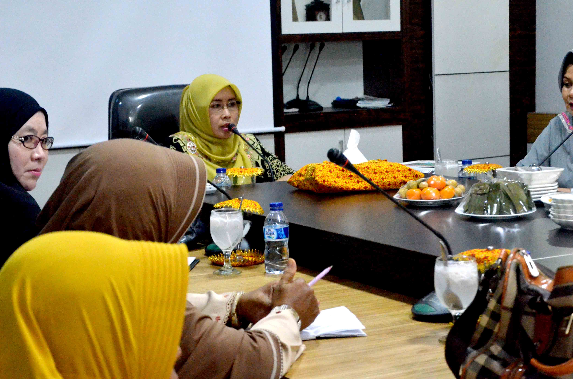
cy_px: 196
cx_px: 299
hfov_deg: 27.4
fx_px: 1175
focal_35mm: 74
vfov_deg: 18.3
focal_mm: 42
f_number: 6.3
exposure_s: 1/50
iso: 4000
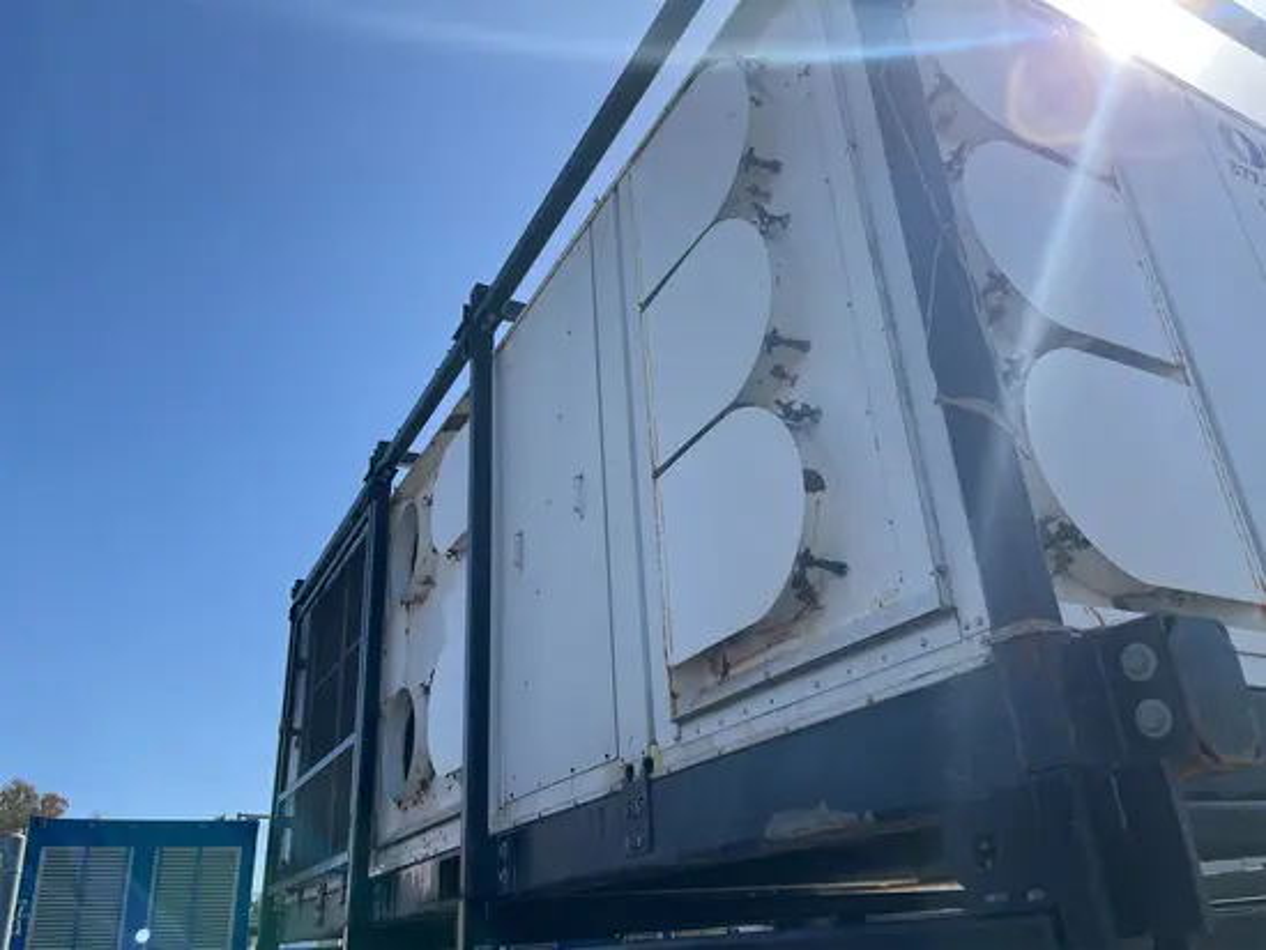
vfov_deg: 53.1
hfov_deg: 67.3
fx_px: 951
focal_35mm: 26
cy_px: 475
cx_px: 633
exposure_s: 1/3311
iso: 50
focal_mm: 5.1
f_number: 1.6
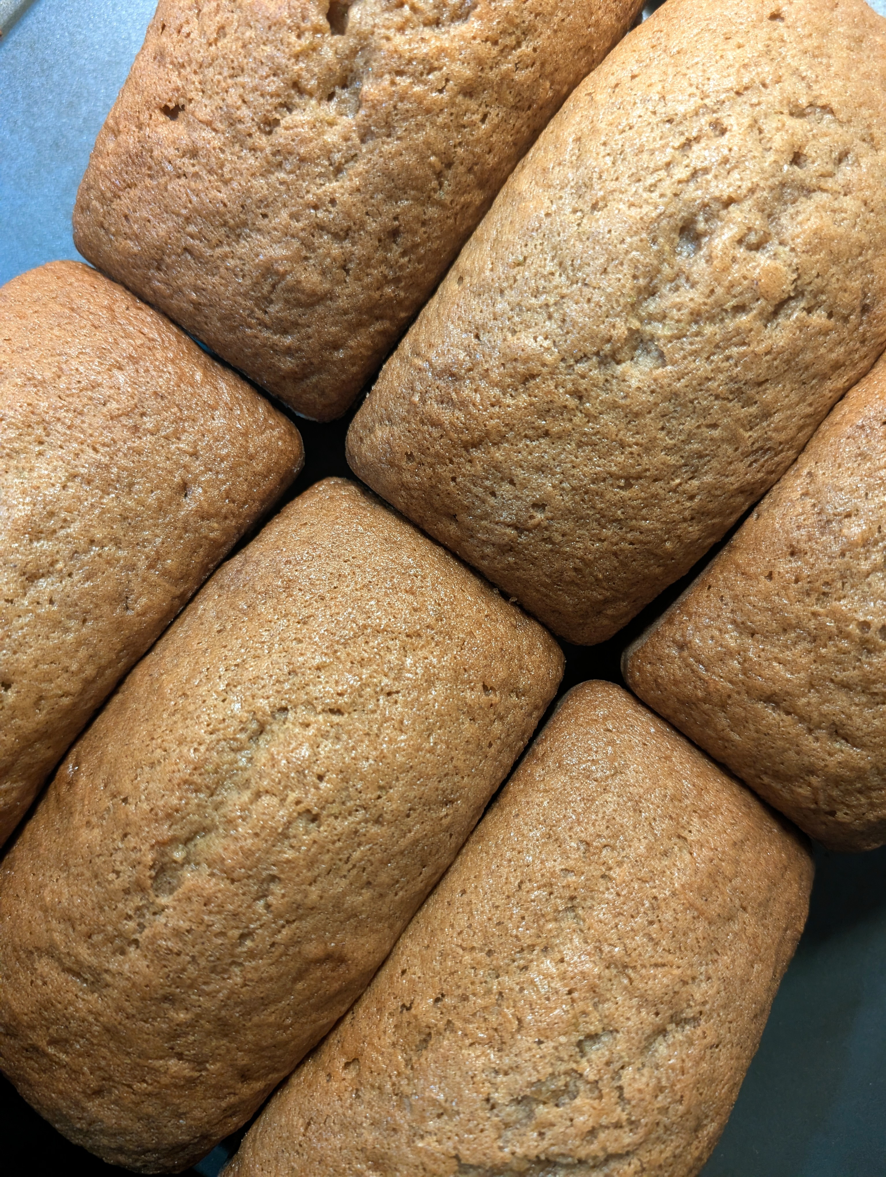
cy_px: 588
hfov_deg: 56.9
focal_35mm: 24
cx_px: 443
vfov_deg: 71.5
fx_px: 817
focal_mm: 6.9
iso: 687
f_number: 1.68
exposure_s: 1/60
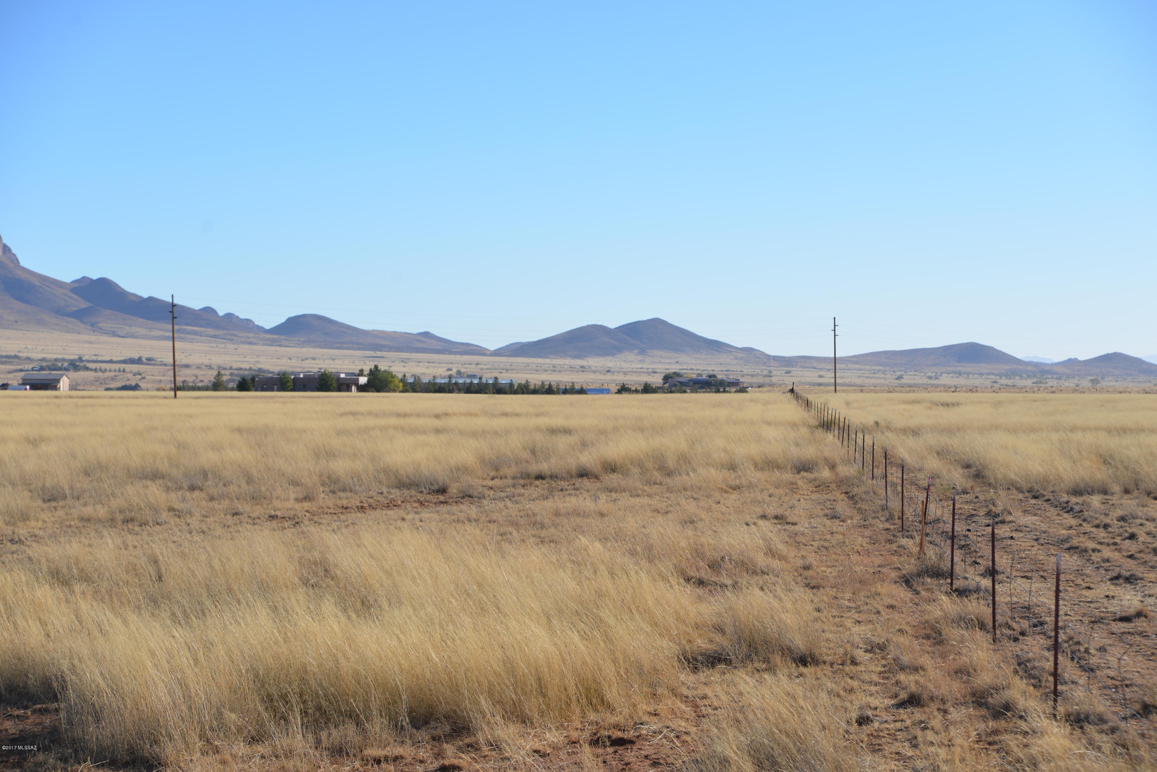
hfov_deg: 23.9
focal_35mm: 85
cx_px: 578
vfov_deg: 16.1
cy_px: 386
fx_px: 2732
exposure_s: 1/800
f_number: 7.1
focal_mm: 85
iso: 200
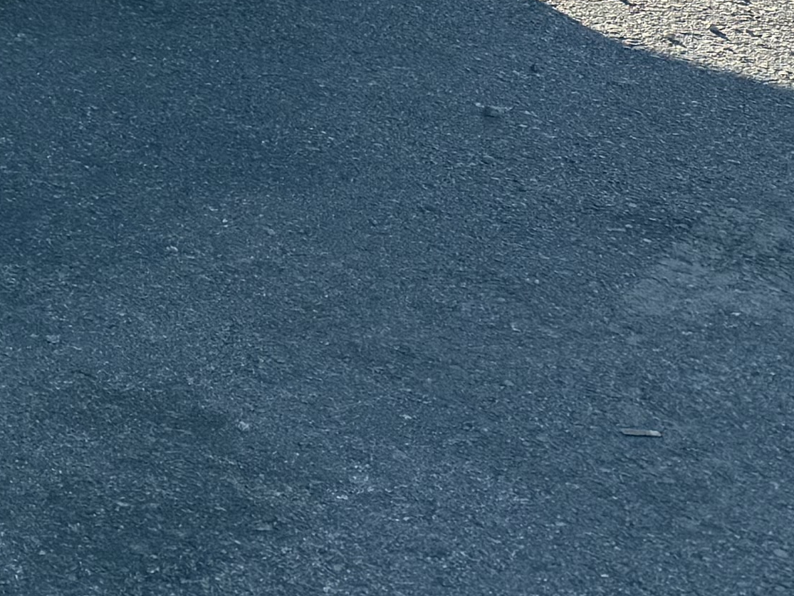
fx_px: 2821
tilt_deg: -9.3
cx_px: -948
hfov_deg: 13.1
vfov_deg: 11.3
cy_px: -409
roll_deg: -1.3
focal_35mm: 123
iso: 80
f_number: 1.78
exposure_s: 1/2252
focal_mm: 6.76
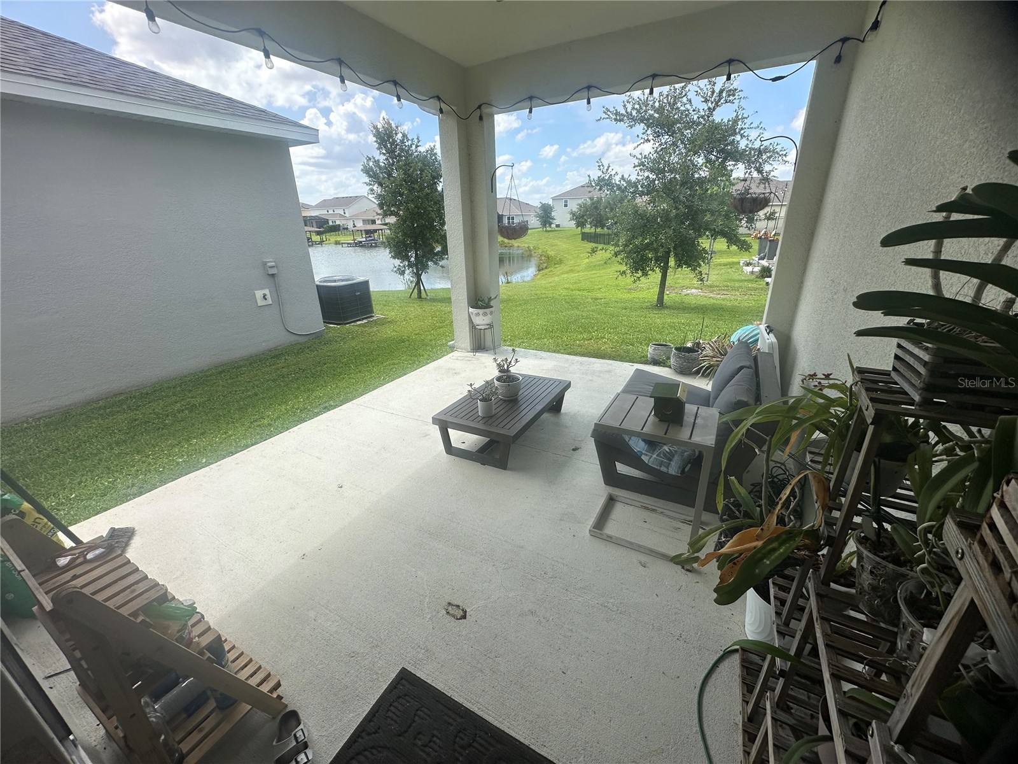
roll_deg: +1.4
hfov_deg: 102.1
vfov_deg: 85.7
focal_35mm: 14
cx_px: 509
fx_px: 412
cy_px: 382
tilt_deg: -21.4
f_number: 2.2
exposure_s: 1/1006
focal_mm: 2.22
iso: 50
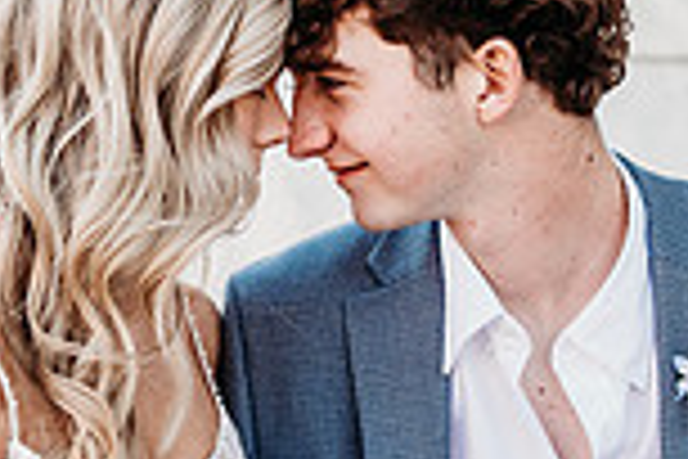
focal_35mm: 91
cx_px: 306
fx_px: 1739
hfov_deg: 22.4
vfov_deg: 15.0
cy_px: 191
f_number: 2
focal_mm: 24
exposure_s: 1/320
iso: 200
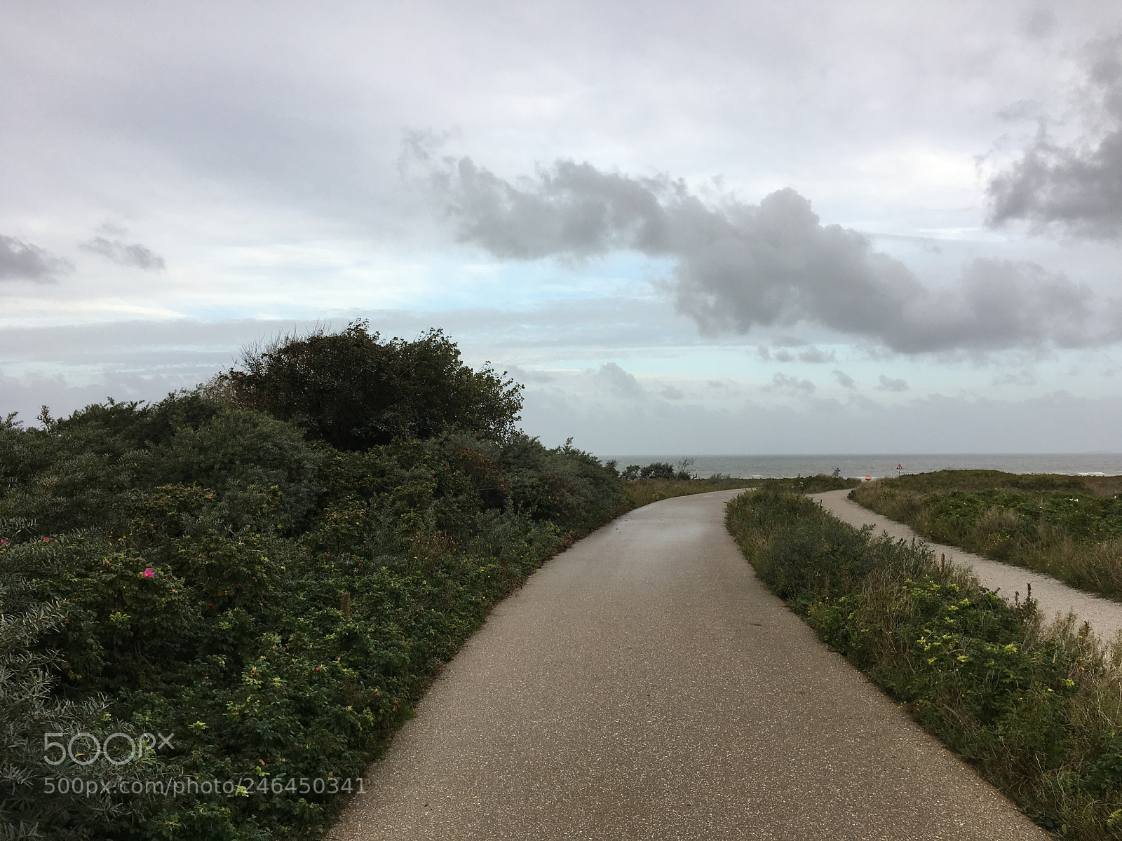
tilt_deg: +1.9
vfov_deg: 48.2
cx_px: 561
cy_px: 420
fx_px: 940
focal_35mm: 29
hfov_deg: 61.7
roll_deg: +0.2
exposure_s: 1/196
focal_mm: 4.15
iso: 25
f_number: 2.2
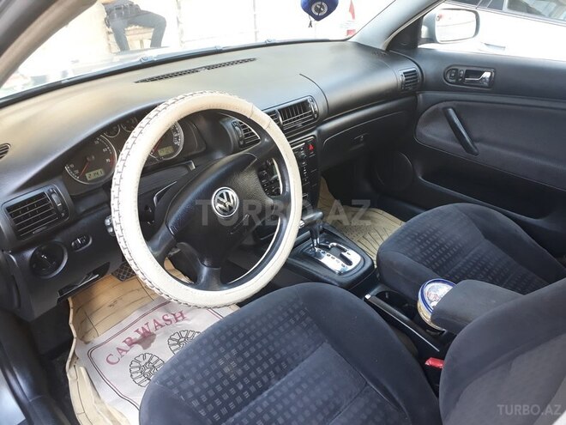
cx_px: 283
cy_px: 212
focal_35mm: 27
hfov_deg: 65.3
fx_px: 441
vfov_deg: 51.4
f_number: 1.9
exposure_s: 1/33
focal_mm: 3.6
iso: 100
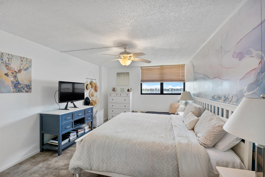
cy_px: 88
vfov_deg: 77.4
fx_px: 110
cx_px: 132
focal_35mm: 15
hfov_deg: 100.4
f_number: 7.1
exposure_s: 1/80
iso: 1000
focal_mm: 10
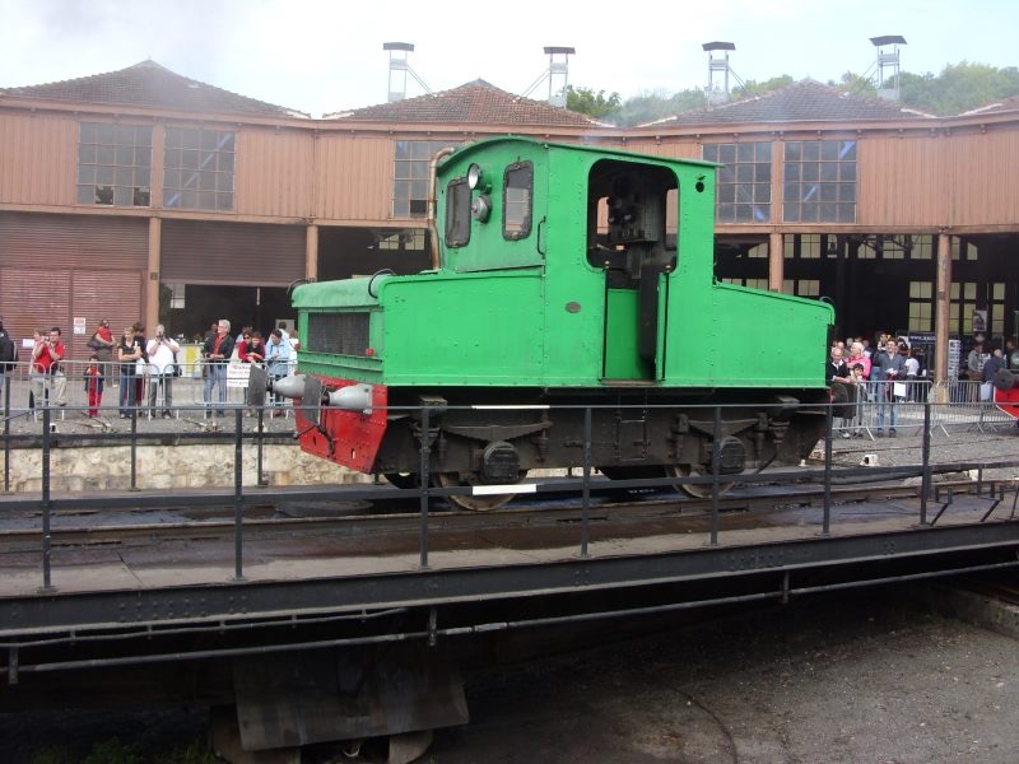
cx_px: 510
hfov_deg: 49.0
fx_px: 1119
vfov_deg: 37.7
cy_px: 382
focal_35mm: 38
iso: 50
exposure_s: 1/323
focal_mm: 6.3
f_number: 2.8
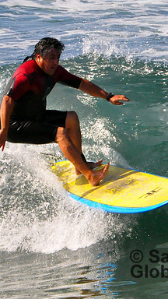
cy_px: 150
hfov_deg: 0.9
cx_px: 118
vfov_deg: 1.7
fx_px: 10335
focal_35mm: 1305
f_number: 18
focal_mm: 550
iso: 1250
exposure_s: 1/500
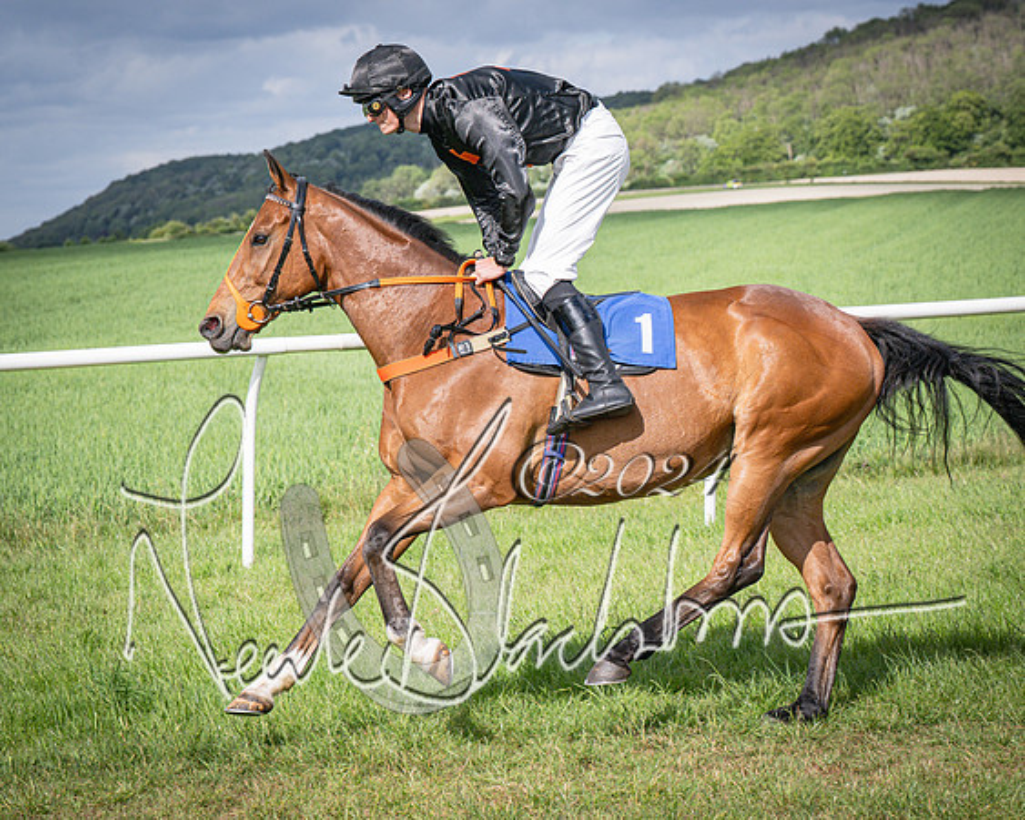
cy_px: 413
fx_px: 3611
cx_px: 406
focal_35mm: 119
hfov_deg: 16.1
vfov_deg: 12.9
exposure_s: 1/2500
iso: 400
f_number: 5
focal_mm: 70
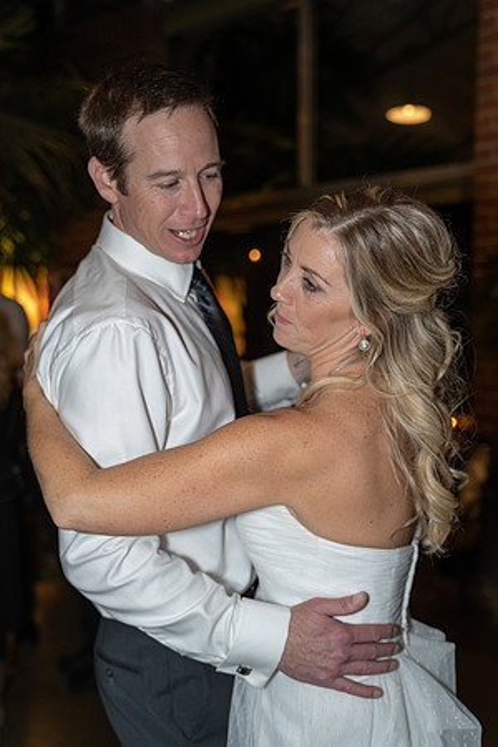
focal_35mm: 41
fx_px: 851
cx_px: 249
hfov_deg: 32.6
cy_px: 374
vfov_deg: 47.4
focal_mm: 41
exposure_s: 1/125
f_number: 2.8
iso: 2000
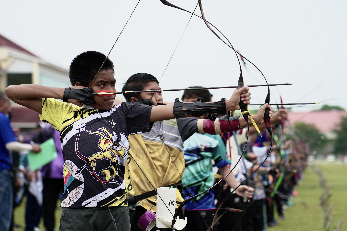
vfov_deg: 12.2
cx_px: 174
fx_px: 1079
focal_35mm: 112
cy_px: 116
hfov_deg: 18.3
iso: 125
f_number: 2.8
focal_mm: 75
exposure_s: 1/500
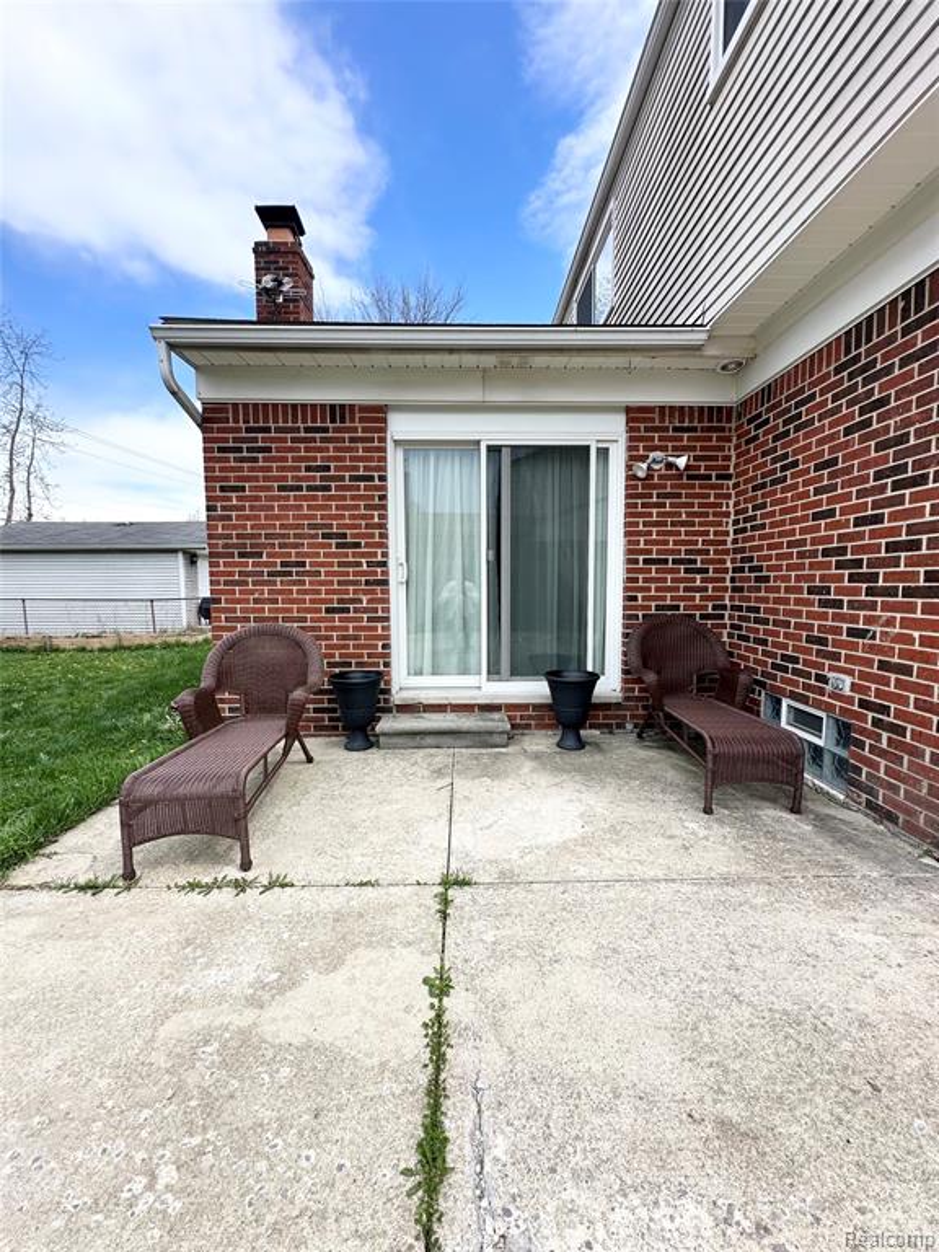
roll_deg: -0.6
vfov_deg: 102.1
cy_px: 626
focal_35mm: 14
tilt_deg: -4.6
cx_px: 470
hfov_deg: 85.7
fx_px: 506
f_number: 2.2
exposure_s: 1/875
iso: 40
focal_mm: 2.22
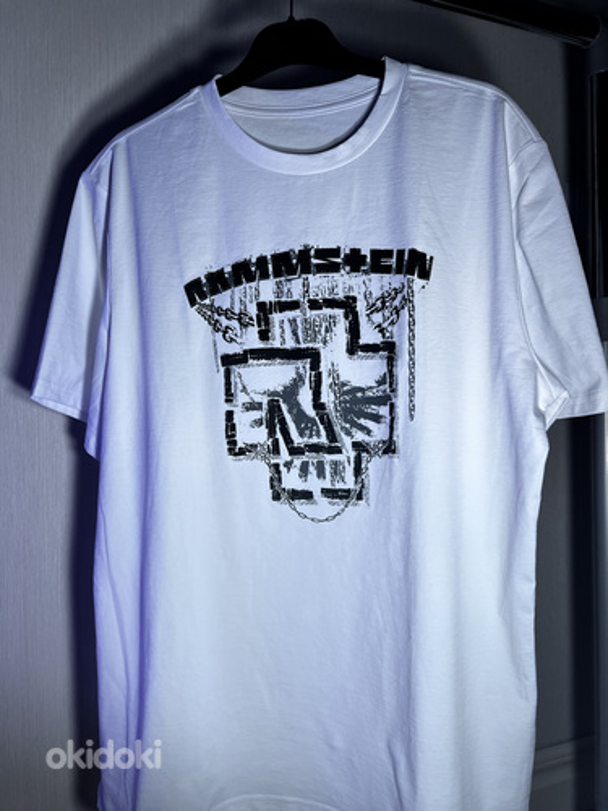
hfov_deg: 53.1
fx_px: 609
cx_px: 304
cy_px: 406
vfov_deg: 67.3
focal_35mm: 26
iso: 64
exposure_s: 1/121
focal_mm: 5.7
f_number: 1.5
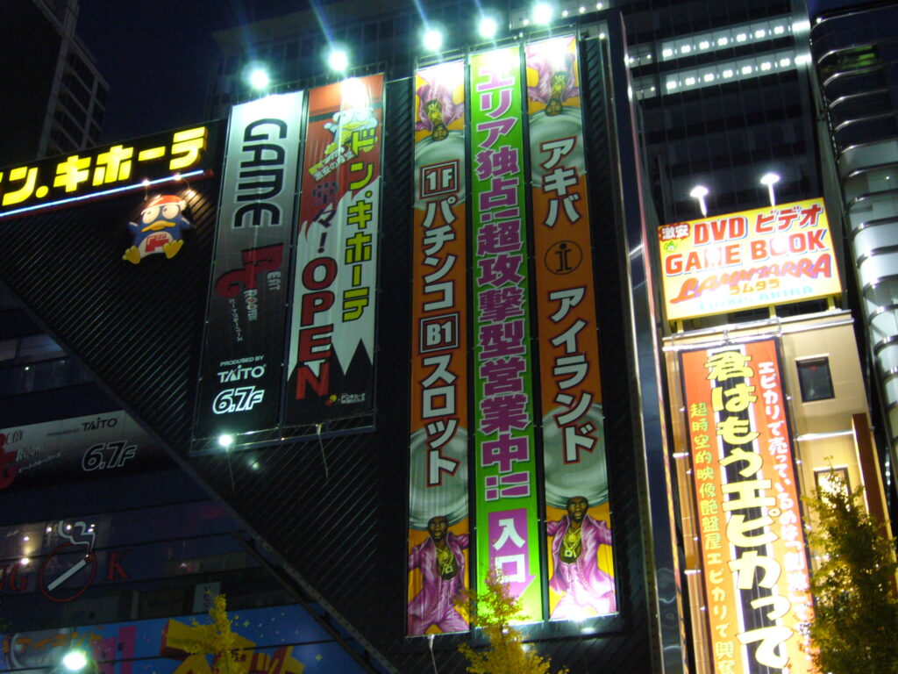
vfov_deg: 29.1
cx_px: 449
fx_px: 1297
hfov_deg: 38.2
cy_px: 337
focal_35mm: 50
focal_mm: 8.3
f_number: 3.3
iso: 200
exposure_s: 1/8
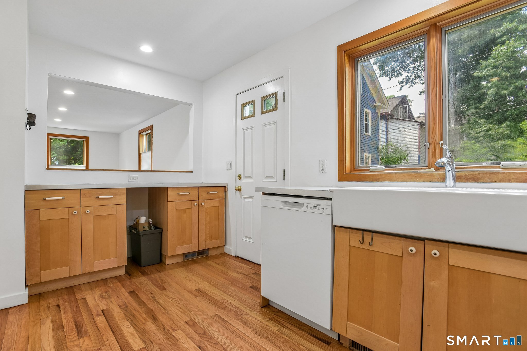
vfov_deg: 70.4
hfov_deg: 93.3
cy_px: 176
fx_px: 249
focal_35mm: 17
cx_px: 264
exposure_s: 1/15
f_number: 11
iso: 400
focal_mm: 17
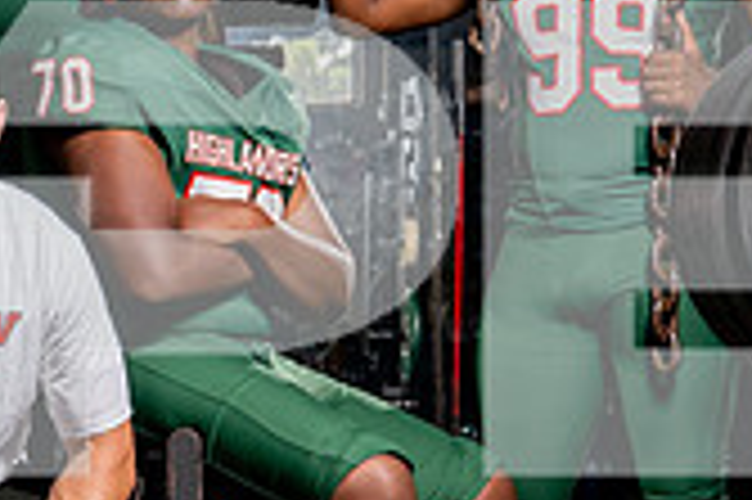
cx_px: -144
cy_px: 241
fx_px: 3840
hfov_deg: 11.0
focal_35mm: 184
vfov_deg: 7.4
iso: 400
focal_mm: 51
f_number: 5.6
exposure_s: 1/250
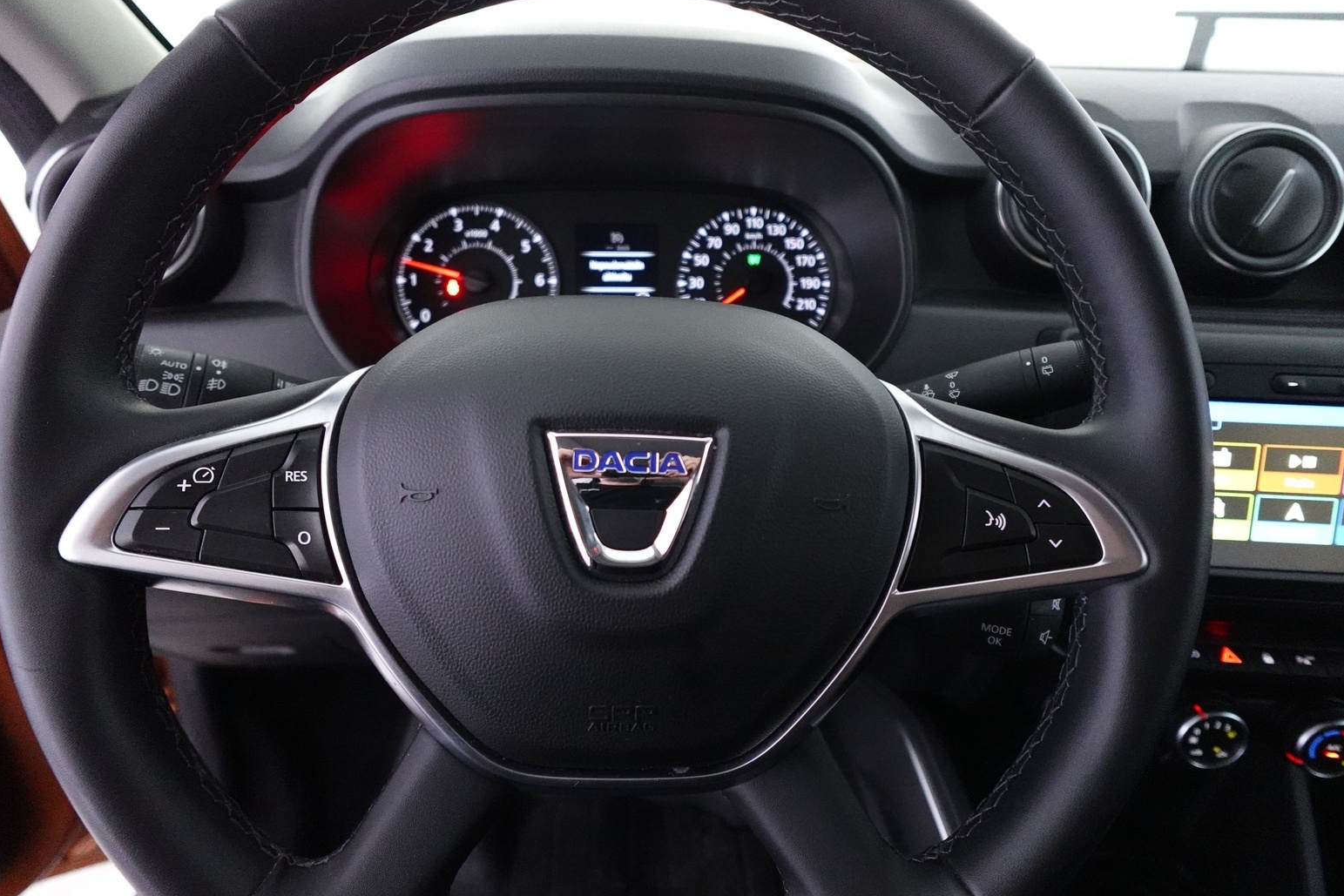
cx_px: 676
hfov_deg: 81.2
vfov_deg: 59.5
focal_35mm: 21
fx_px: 784
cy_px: 447
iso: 3200
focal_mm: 7.6
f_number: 2
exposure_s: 1/80
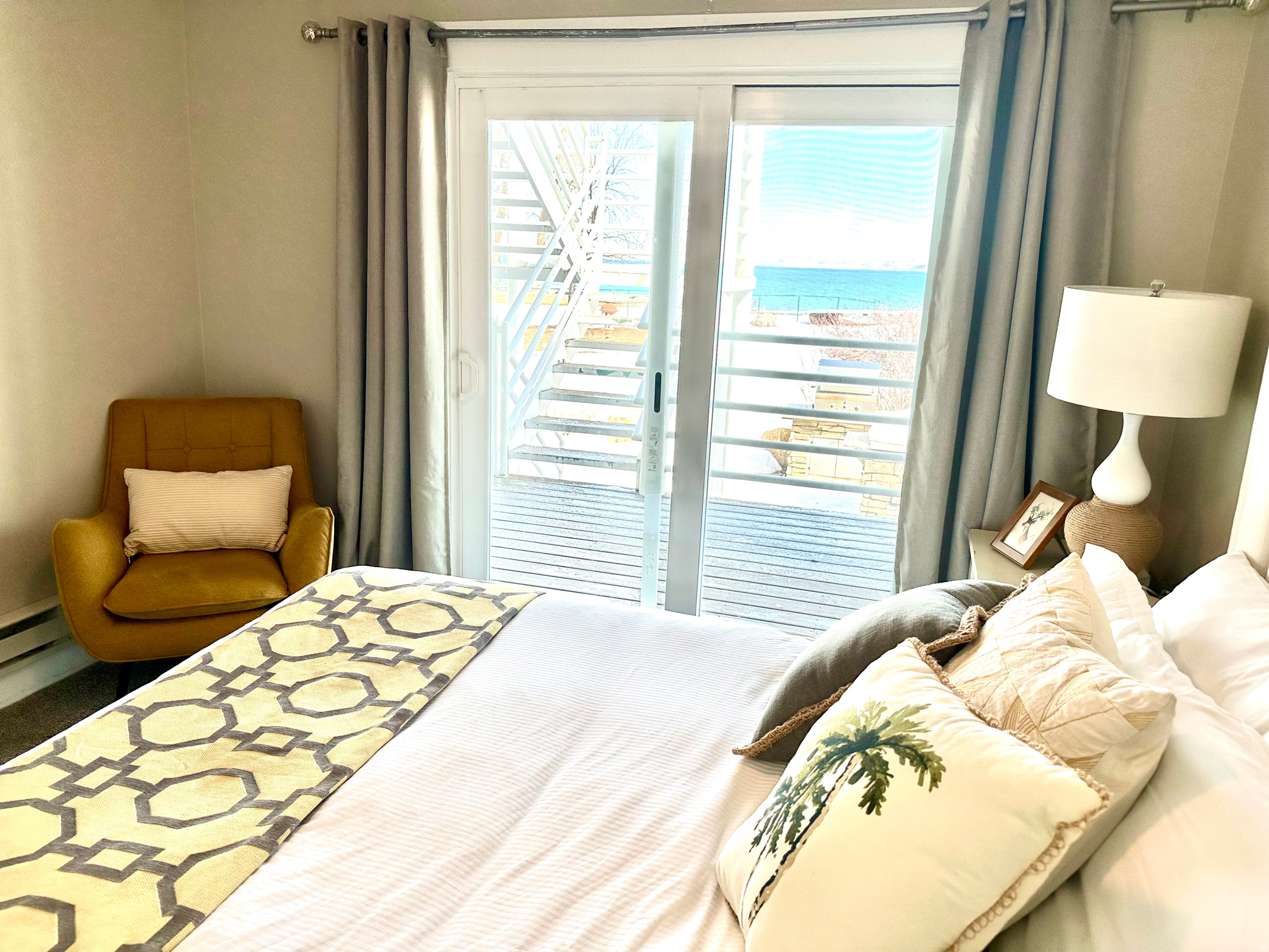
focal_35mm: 24
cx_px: 634
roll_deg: -2.6
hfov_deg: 71.6
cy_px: 476
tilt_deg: -13.2
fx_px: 880
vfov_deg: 56.8
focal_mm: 6.86
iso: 80
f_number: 1.78
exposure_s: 1/469
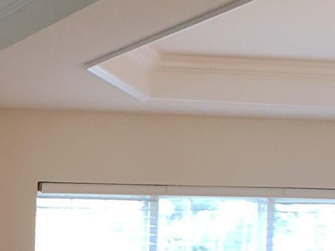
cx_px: -399
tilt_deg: -8.8
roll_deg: +1.4
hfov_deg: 11.1
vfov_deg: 8.9
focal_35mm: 157
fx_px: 1519
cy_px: 496
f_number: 1.8
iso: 20
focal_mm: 4
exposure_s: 1/30
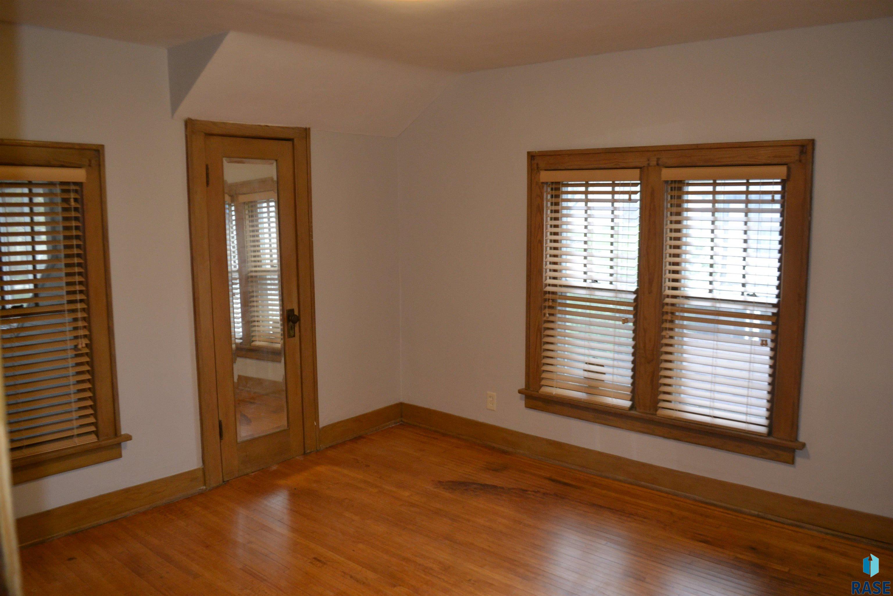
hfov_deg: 67.4
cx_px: 446
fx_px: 670
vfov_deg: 47.9
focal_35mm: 27
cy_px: 298
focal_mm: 18
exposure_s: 1/60
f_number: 3.5
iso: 800
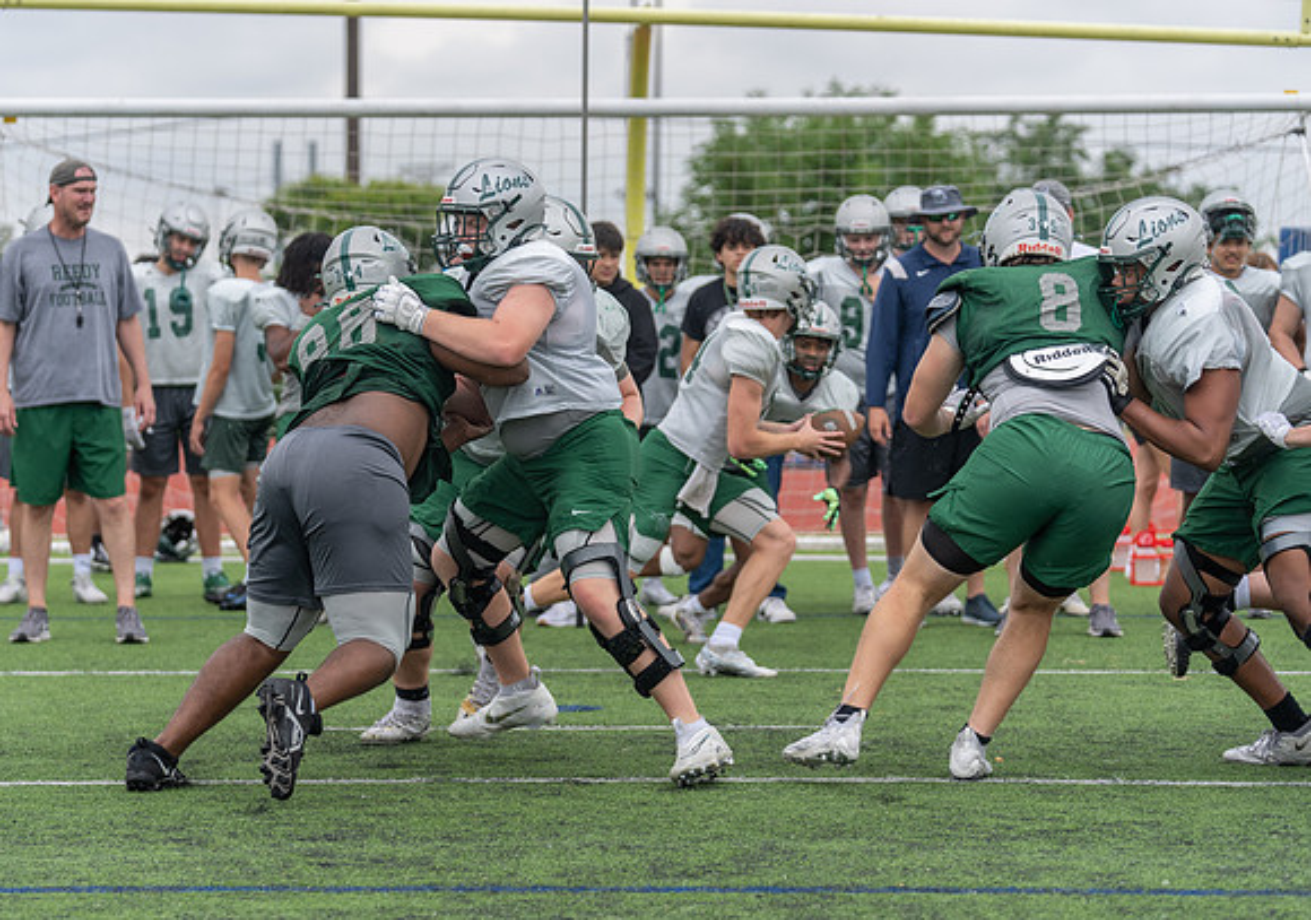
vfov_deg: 10.5
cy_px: 418
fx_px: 5000
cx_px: 556
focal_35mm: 135
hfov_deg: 14.9
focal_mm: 116
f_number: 3.5
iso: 200
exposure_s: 1/1250
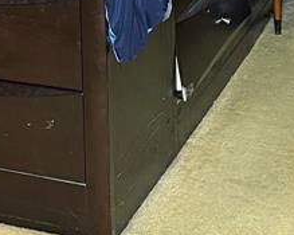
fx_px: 992
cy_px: -256
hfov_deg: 16.6
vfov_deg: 11.9
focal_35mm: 114
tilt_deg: -3.2
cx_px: 30
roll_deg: +2.3
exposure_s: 1/60
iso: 320
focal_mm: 5.1
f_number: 1.6
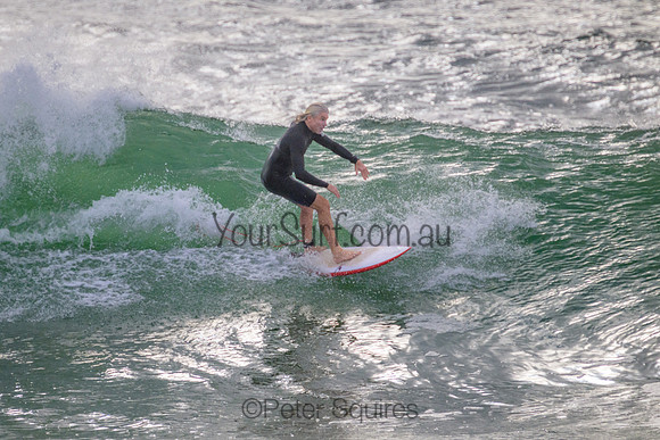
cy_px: 217
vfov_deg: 1.5
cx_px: 297
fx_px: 16329
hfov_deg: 2.3
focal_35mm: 890
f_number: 11
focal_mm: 800
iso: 1600
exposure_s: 1/2000
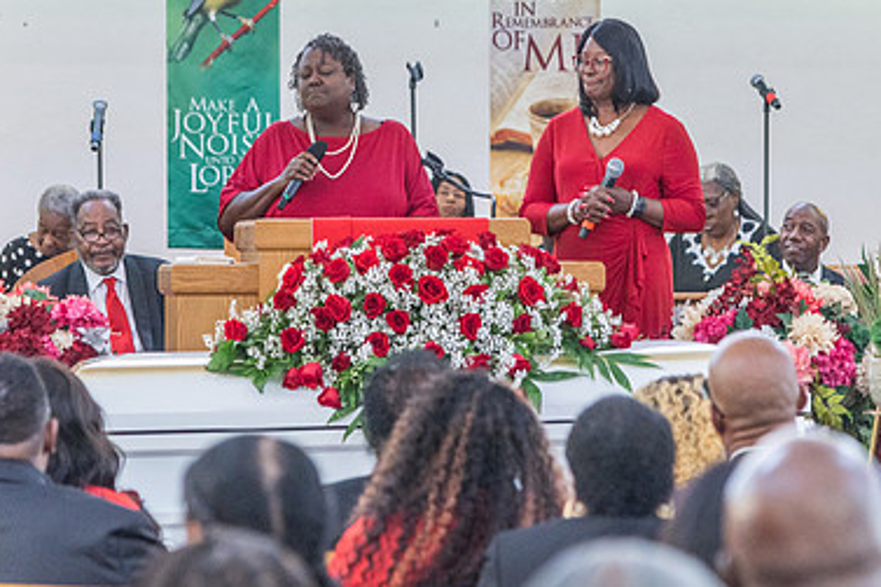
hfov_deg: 10.9
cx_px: 439
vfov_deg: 7.3
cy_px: 145
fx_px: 4599
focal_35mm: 188
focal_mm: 120
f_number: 4
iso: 1000
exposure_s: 1/100
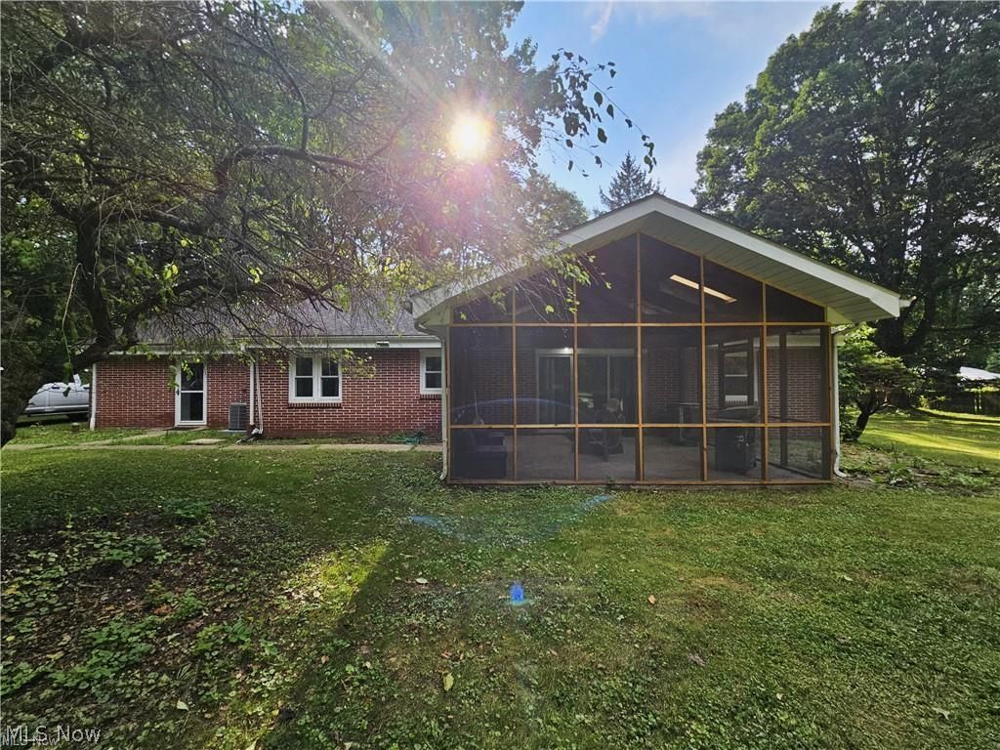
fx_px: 376
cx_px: 500
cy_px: 375
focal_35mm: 13
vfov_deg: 89.9
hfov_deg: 106.2
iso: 64
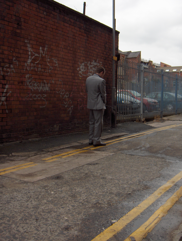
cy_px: 120
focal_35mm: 39
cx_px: 91
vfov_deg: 47.8
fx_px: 273
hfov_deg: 36.9
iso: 100
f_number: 2.8
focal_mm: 8
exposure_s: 1/855
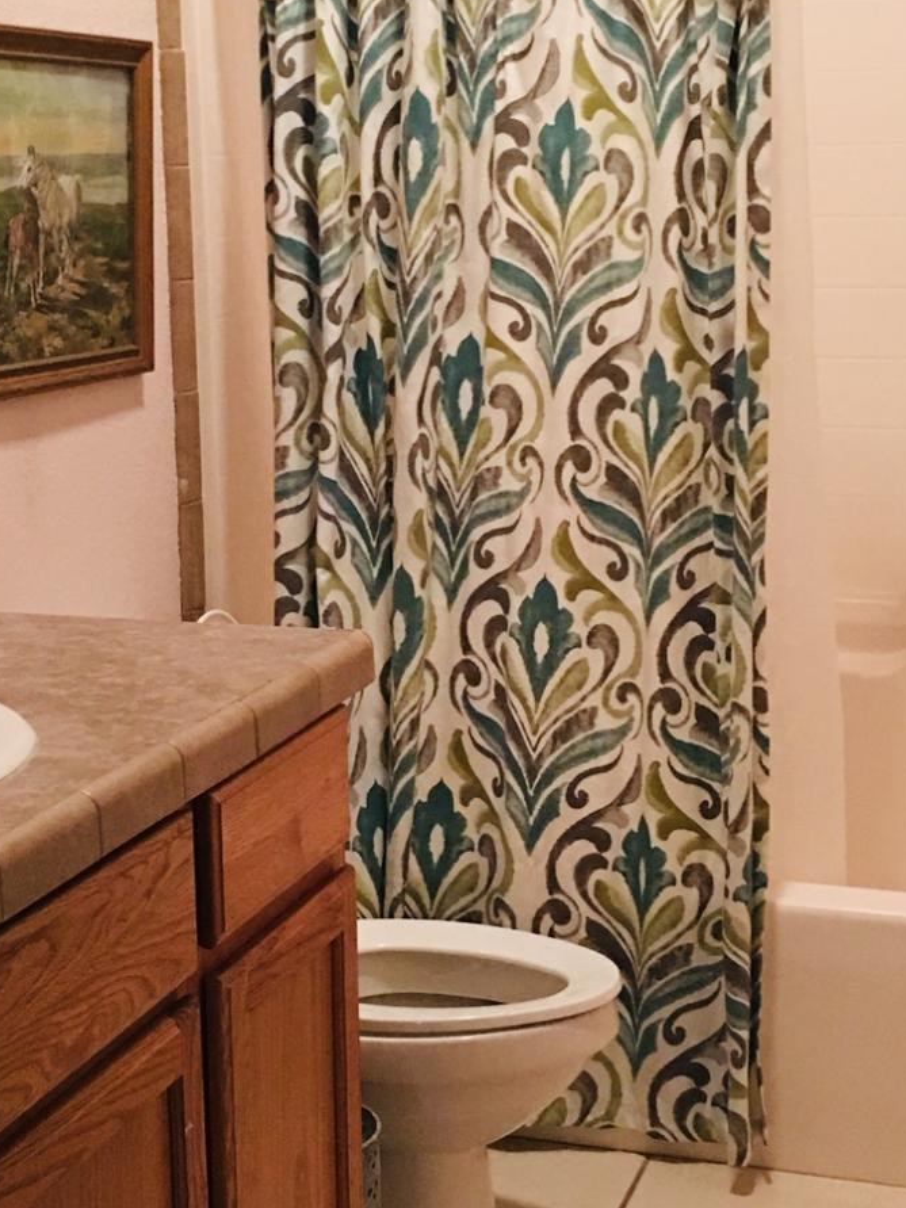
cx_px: 370
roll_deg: +0.9
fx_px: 2268
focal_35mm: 65
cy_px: 635
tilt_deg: -10.4
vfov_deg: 29.8
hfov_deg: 22.6
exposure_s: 1/4
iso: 80
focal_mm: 4.15
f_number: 2.2
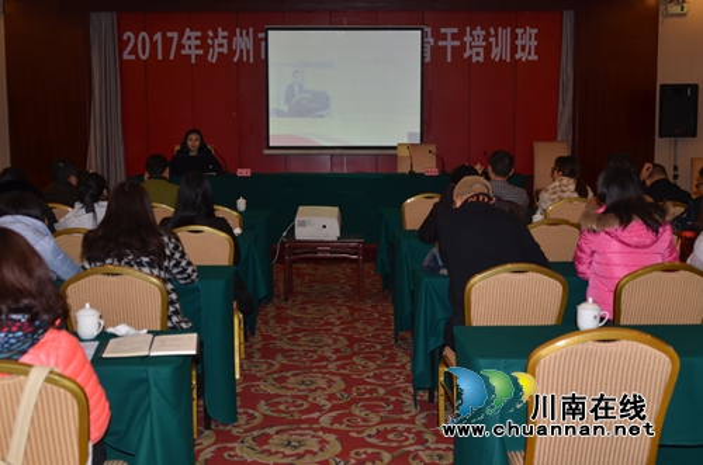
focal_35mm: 42
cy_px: 232
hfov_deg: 46.5
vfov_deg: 31.7
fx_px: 818
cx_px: 352
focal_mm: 28
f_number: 3.5
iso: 100
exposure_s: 1/60
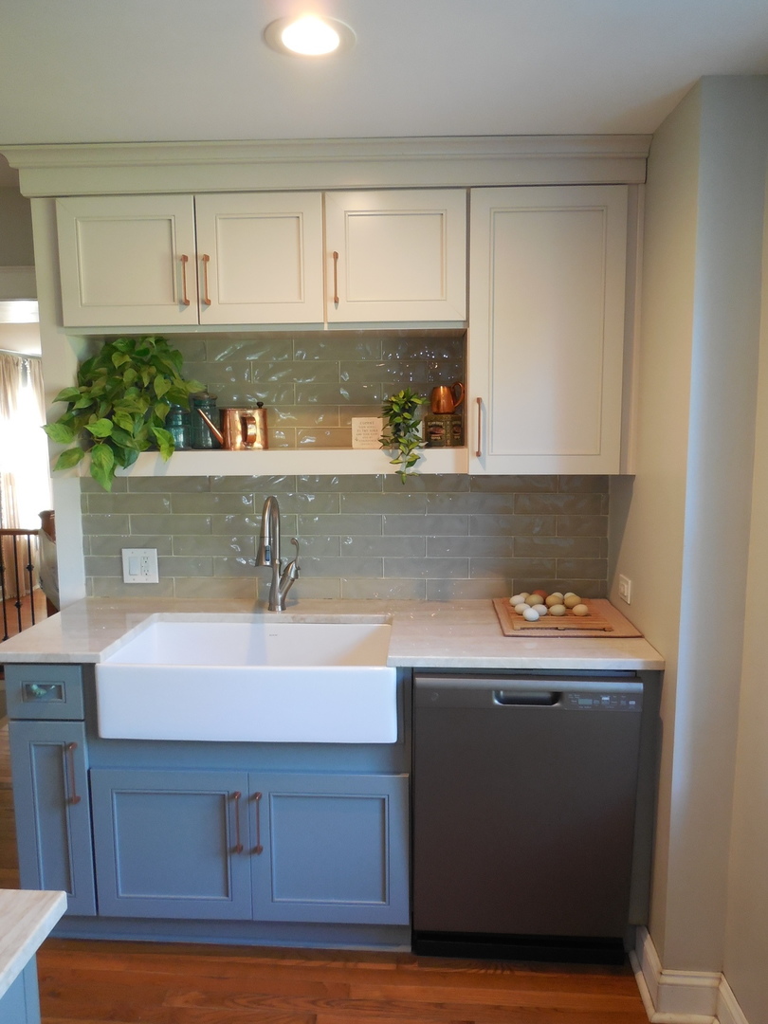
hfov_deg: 54.9
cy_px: 512
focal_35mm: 25
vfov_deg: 69.4
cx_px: 384
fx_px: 740
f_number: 3.1
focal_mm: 4.5
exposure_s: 1/30
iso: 280
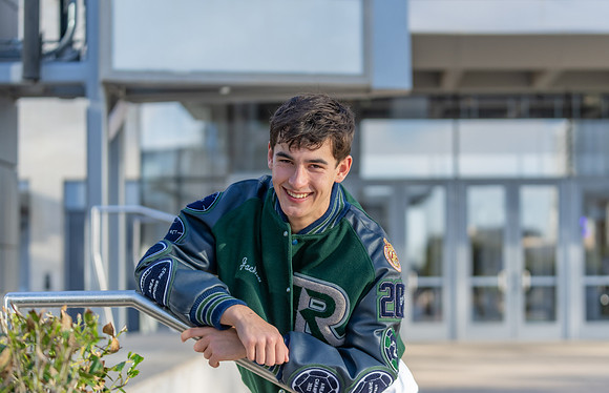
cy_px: 225
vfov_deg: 16.1
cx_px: 335
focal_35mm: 83
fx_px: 1386
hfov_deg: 24.8
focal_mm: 70
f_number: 2.8
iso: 200
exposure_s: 1/500
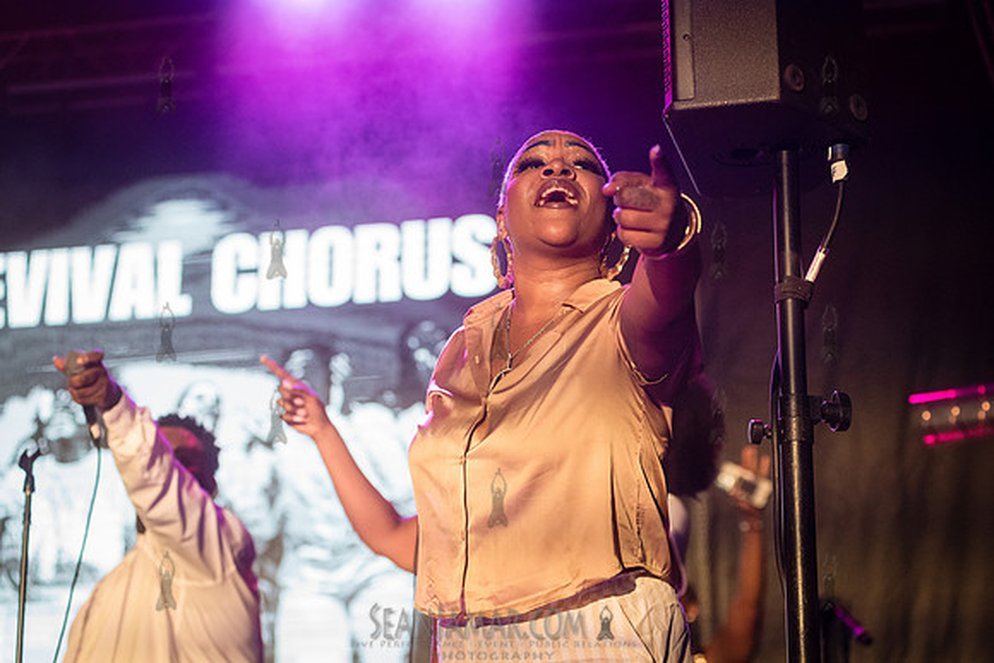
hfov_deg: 25.4
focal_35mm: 80
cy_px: 332
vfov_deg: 17.1
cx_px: 497
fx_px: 2209
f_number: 4
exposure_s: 1/800
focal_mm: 80
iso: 4000
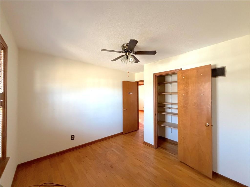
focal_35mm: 14
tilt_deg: +1.0
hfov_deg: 102.1
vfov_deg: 85.7
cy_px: 94
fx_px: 101
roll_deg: -0.1
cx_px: 125
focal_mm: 2.22
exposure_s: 1/60
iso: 800
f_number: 2.2
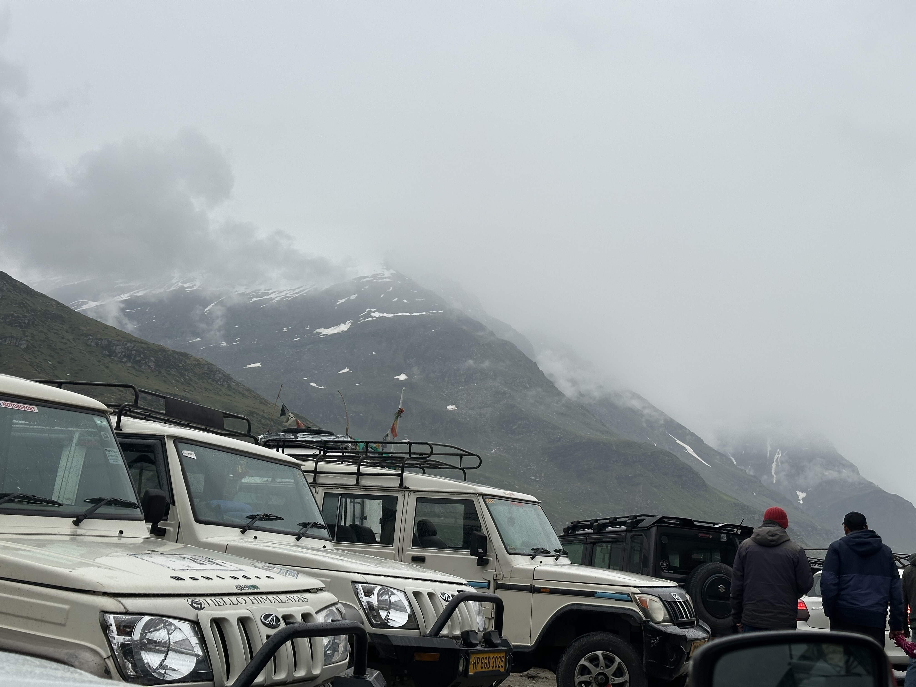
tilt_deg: +11.7
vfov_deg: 30.3
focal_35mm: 48
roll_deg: -3.0
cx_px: 458
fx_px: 1270
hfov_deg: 39.7
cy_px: 344
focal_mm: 6.86
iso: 64
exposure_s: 1/7092
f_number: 1.78
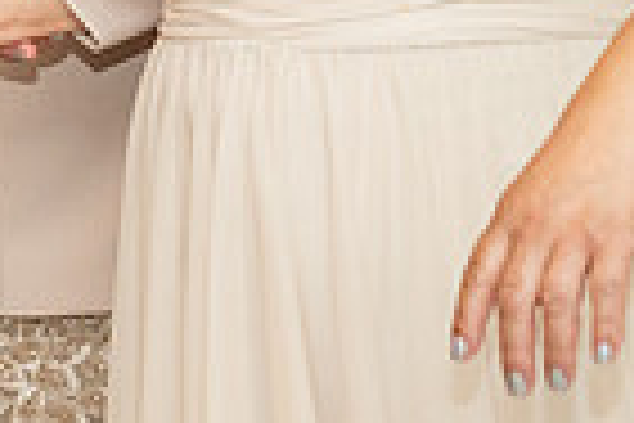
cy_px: -349
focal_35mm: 238
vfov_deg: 5.7
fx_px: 4191
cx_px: 346
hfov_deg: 8.7
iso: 1000
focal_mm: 58
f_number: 4.5
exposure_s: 1/160
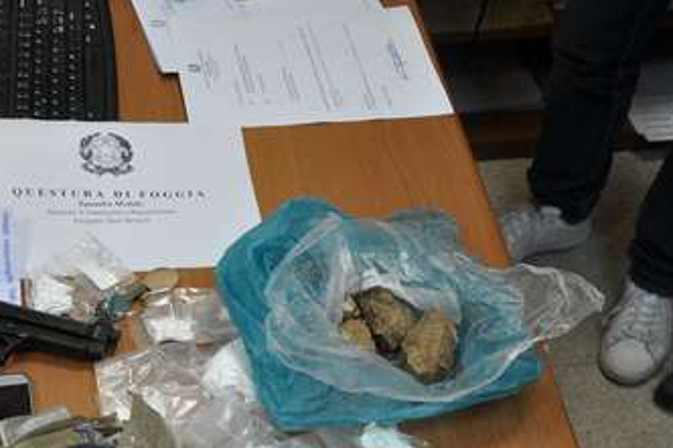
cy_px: 401
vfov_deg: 19.7
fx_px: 1269
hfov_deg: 29.2
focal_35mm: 68
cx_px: 158
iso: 200
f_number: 4
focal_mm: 25
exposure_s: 1/30
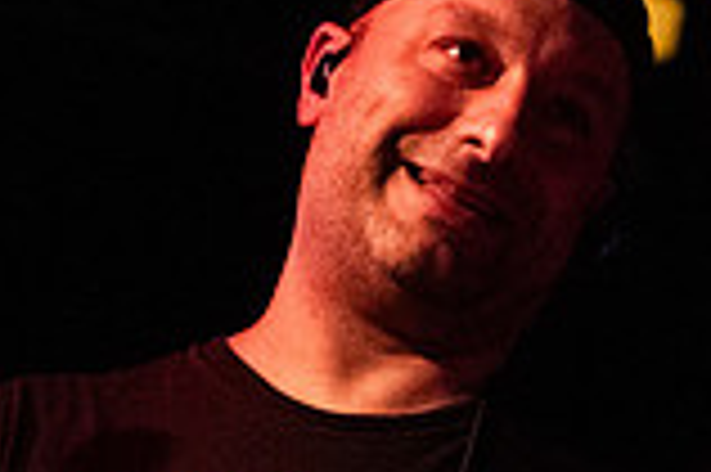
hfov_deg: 7.0
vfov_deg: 4.7
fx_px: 5800
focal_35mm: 294
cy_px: 425
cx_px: 432
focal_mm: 70
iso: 6400
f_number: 3.2
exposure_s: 1/80
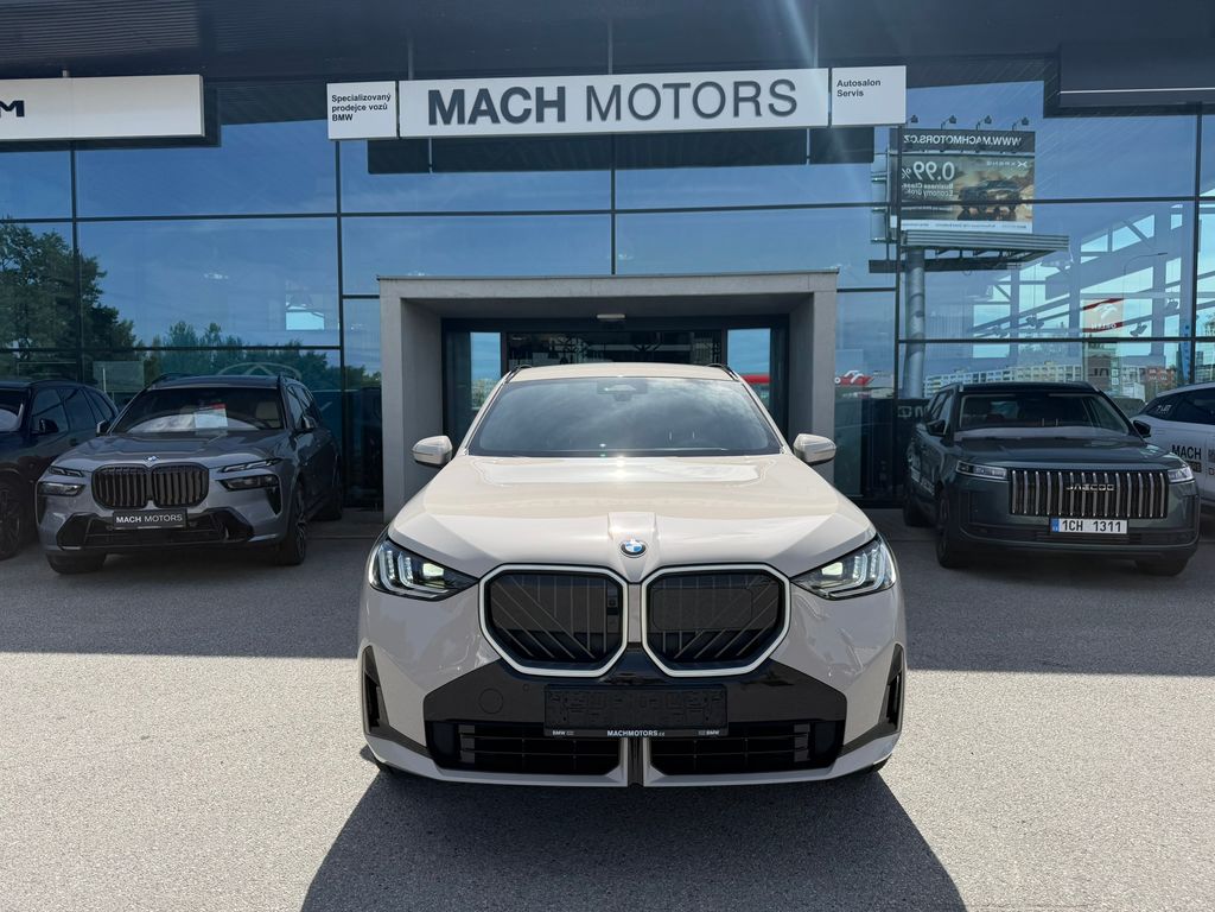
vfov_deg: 56.8
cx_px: 608
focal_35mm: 24
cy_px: 456
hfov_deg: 71.6
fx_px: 842
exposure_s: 1/5714
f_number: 1.78
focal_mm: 6.76
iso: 80
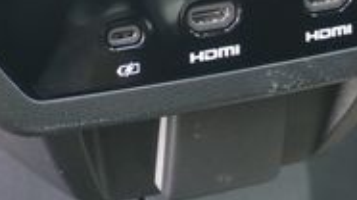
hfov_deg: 18.8
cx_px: 115
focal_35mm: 114
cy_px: -185
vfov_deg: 9.9
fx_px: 1076
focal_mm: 21
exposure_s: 1/60
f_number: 4
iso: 1000
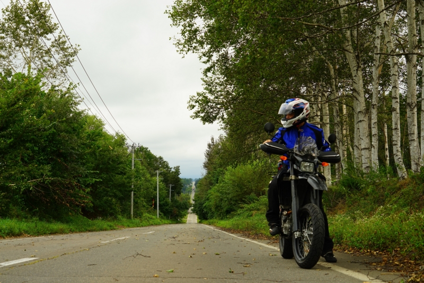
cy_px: 142
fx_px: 566
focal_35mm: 48
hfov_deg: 41.1
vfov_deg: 28.1
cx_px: 212
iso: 100
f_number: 8
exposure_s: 1/90
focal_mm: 48
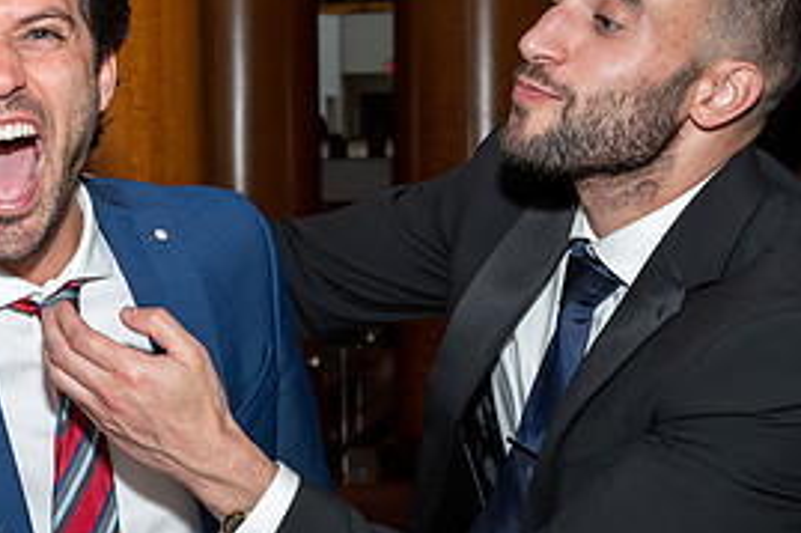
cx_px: 0
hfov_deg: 18.8
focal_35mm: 106
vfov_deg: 12.9
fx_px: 2357
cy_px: 268
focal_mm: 32
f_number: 6.3
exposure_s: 1/250
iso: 500
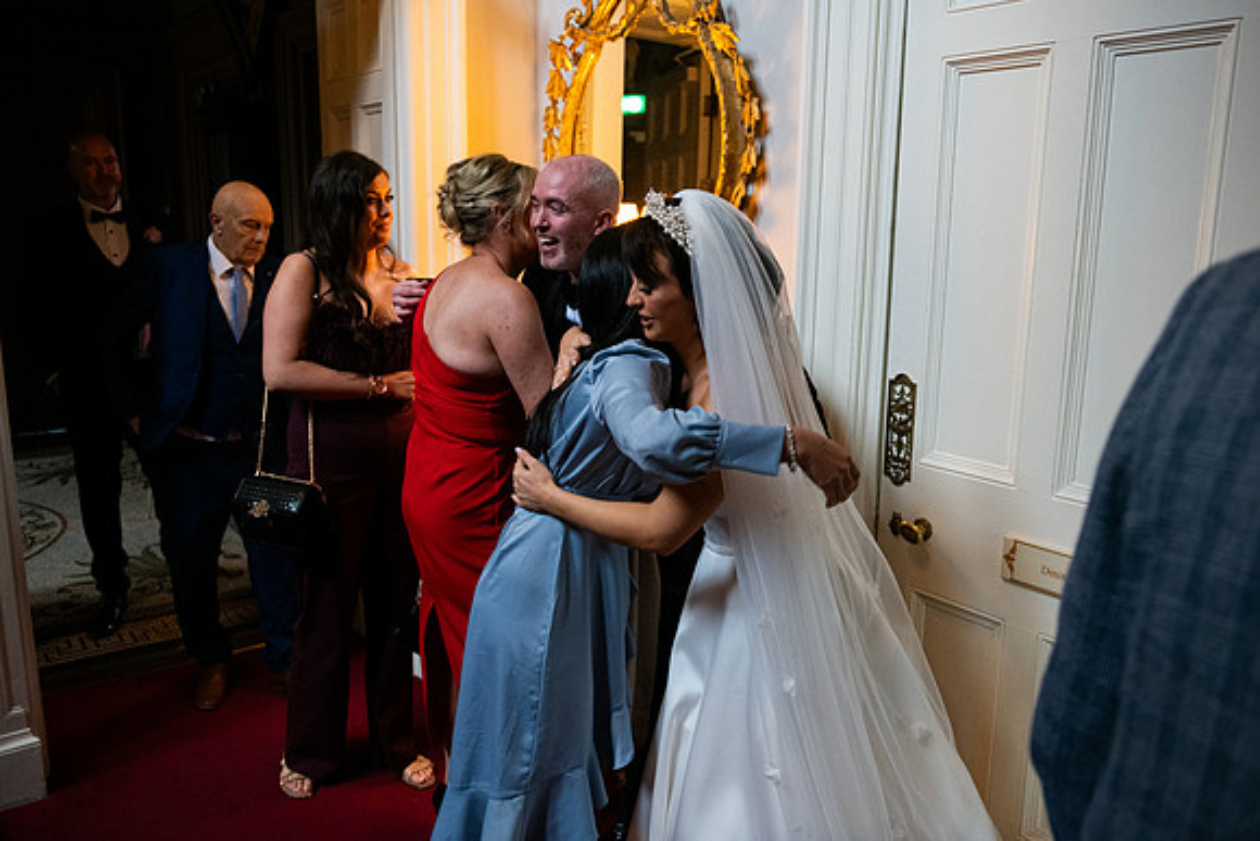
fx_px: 1015
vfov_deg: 45.0
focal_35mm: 29
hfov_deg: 63.6
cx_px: 630
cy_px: 420
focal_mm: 29
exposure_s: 1/160
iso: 1600
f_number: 3.5
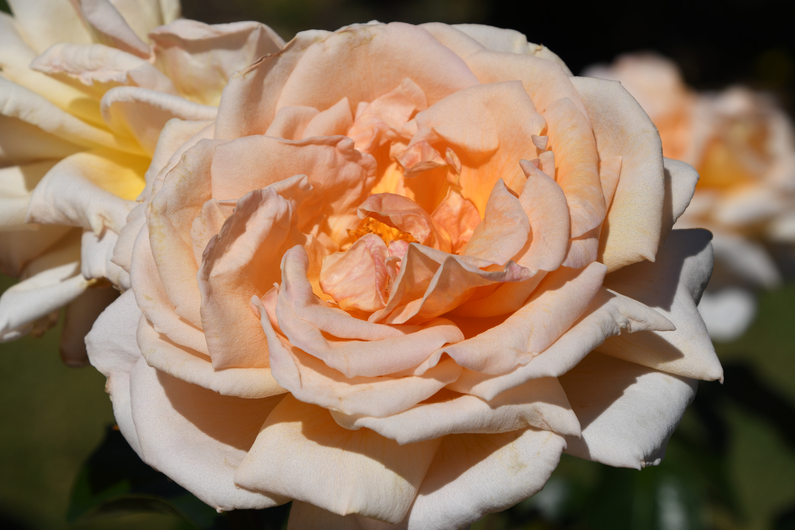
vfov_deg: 8.3
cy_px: 265
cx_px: 398
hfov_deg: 12.5
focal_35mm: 165
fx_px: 3643
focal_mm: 110
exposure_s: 1/640
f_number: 13
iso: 100
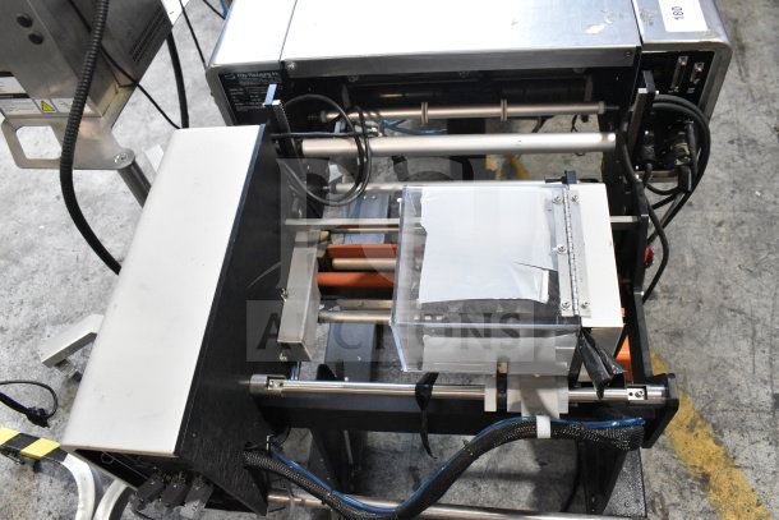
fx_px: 649
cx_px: 390
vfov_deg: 43.6
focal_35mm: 30
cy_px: 260
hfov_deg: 61.9
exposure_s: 1/320
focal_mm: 20
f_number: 9
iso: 6400
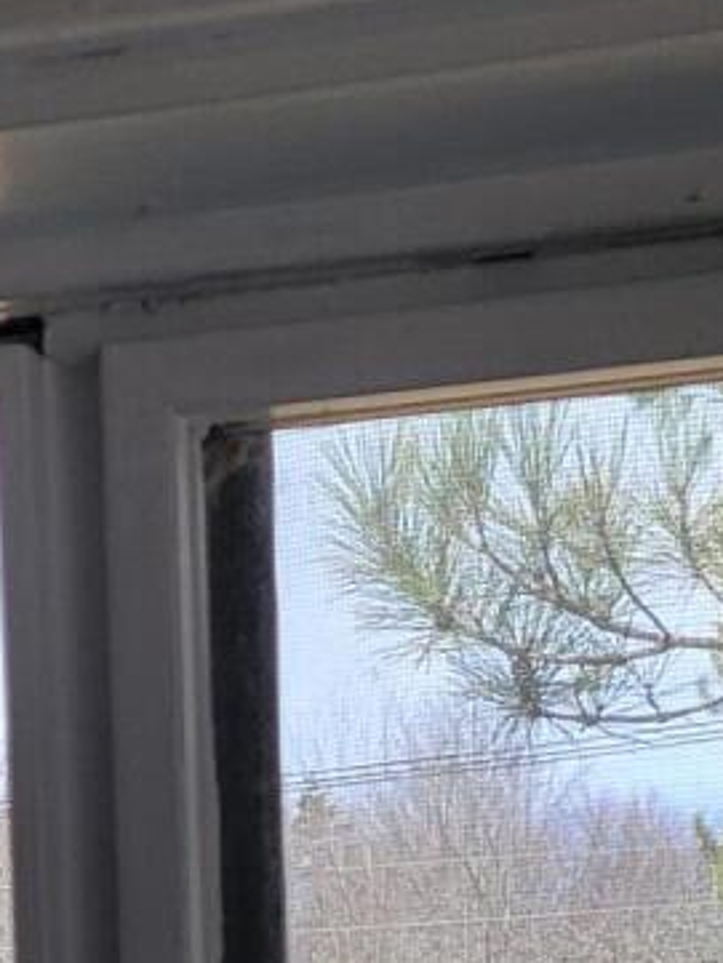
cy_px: 1742
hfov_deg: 11.1
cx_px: 136
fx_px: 3702
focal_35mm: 133
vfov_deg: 13.3
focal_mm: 6.7
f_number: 1.8
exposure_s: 1/197
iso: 16
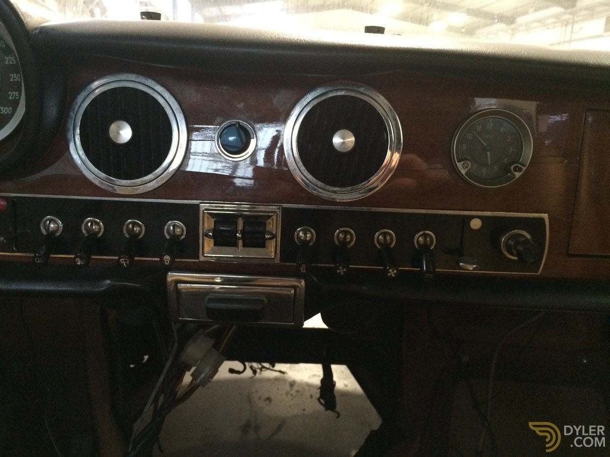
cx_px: 305
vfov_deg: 48.2
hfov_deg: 61.7
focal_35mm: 29
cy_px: 228
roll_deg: -2.6
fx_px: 511
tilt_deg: -13.2
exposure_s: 1/15
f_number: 2.2
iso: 320
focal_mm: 4.15
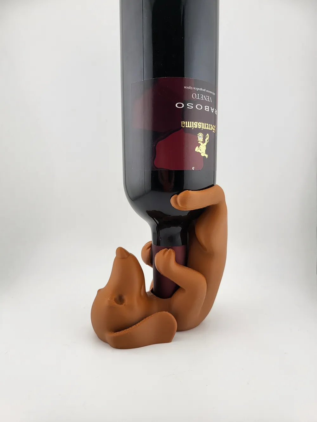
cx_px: 158
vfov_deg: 71.6
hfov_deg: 56.8
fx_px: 293
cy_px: 211
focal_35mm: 24
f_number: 1.8
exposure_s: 1/588
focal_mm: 5
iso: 40
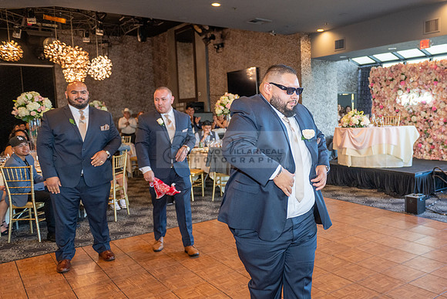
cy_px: 148
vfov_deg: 40.4
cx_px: 304
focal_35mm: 33
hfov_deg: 56.3
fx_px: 405
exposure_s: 1/200
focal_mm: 24
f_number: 2.8
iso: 800
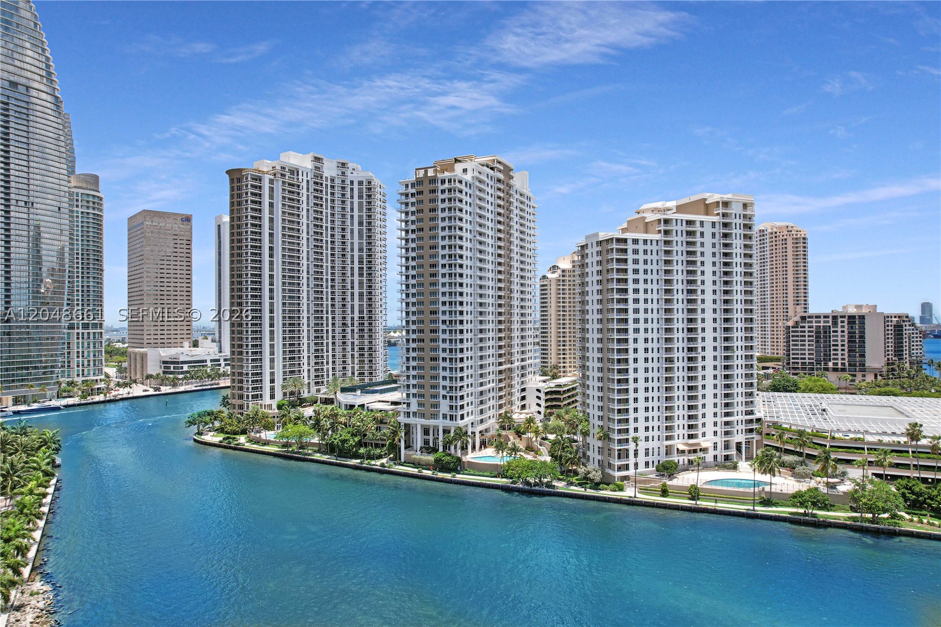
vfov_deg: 57.2
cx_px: 470
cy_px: 314
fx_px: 575
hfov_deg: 78.6
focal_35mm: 22
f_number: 2.8
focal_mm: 8.38
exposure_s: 1/640
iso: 110
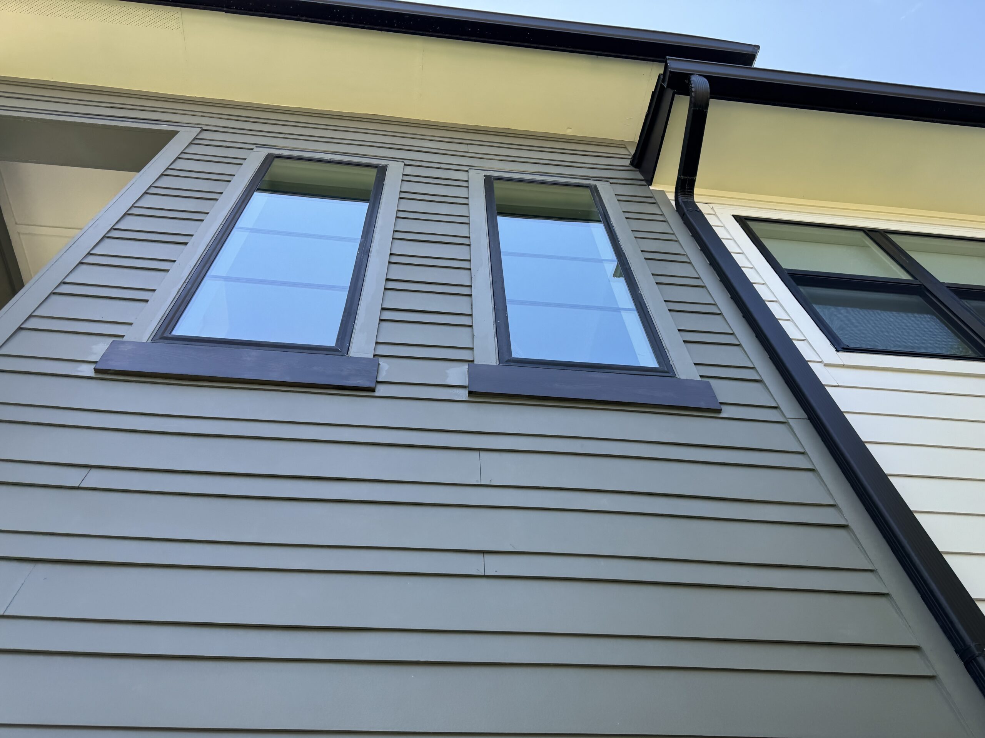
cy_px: 369
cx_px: 492
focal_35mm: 24
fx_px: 683
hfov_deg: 71.6
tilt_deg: +53.7
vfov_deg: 56.8
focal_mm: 6.76
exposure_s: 1/723
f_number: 1.78
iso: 80
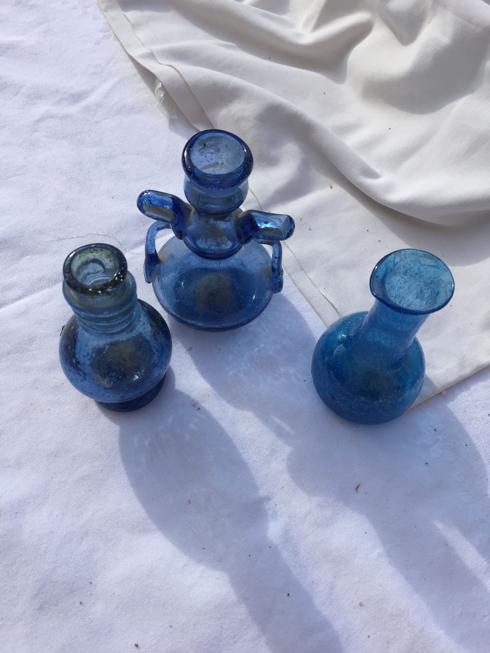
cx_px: 245
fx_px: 547
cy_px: 326
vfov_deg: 61.7
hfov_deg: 48.2
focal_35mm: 29
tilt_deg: -61.4
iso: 32
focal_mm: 4.15
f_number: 2.2
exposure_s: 1/2326
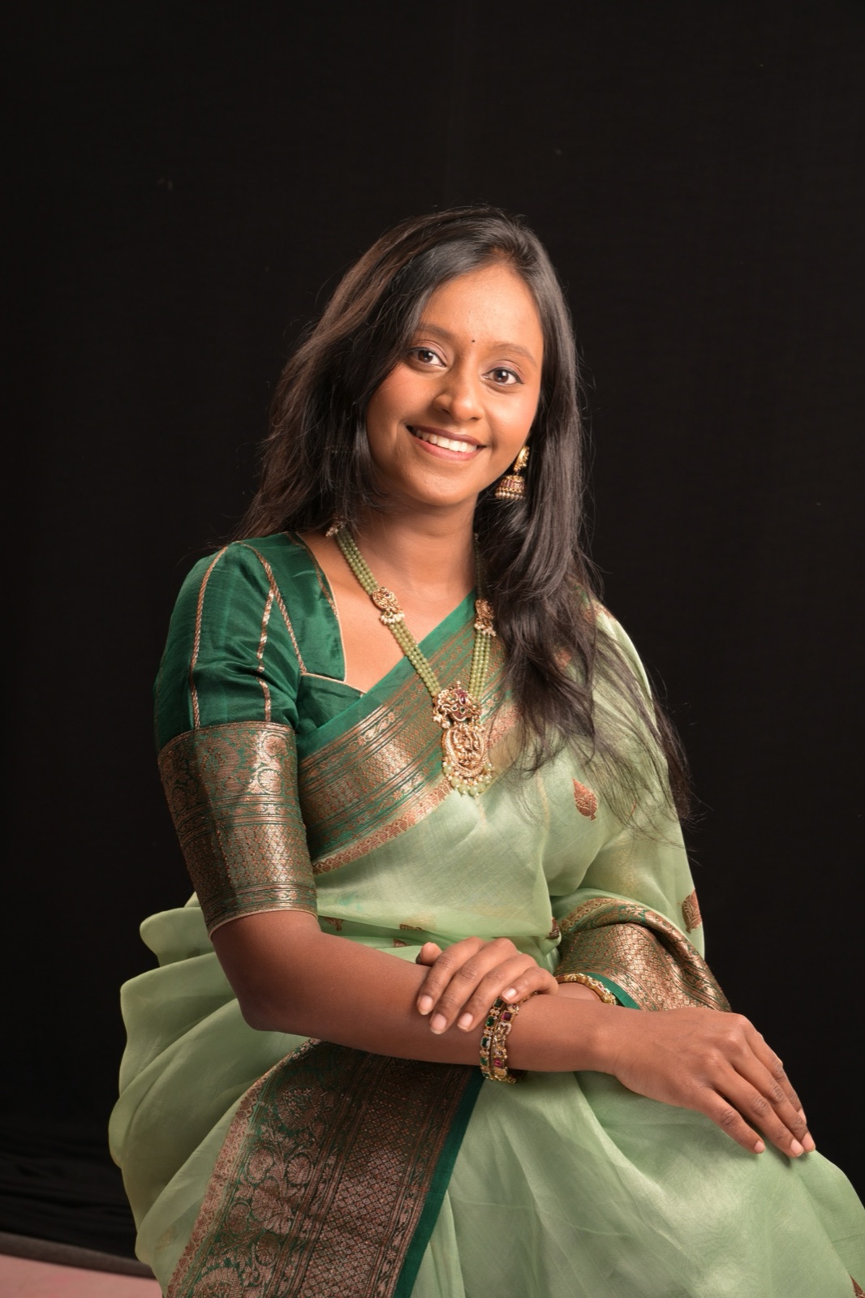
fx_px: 2632
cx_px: 432
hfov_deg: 18.7
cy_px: 649
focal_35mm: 73
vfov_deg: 27.7
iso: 100
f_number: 11
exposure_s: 1/200
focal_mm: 73
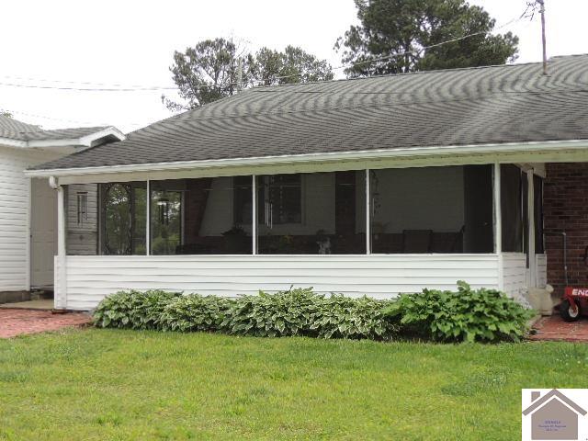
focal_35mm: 50
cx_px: 294
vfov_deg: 29.1
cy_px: 220
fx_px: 849
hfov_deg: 38.2
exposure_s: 1/400
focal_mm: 8.9
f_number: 3.6
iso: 100
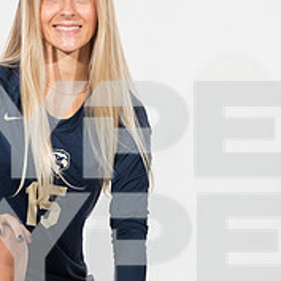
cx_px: 68
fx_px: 992
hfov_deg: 16.0
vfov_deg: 16.0
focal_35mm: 108
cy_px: 243
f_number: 8
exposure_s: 1/400
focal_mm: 50
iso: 800
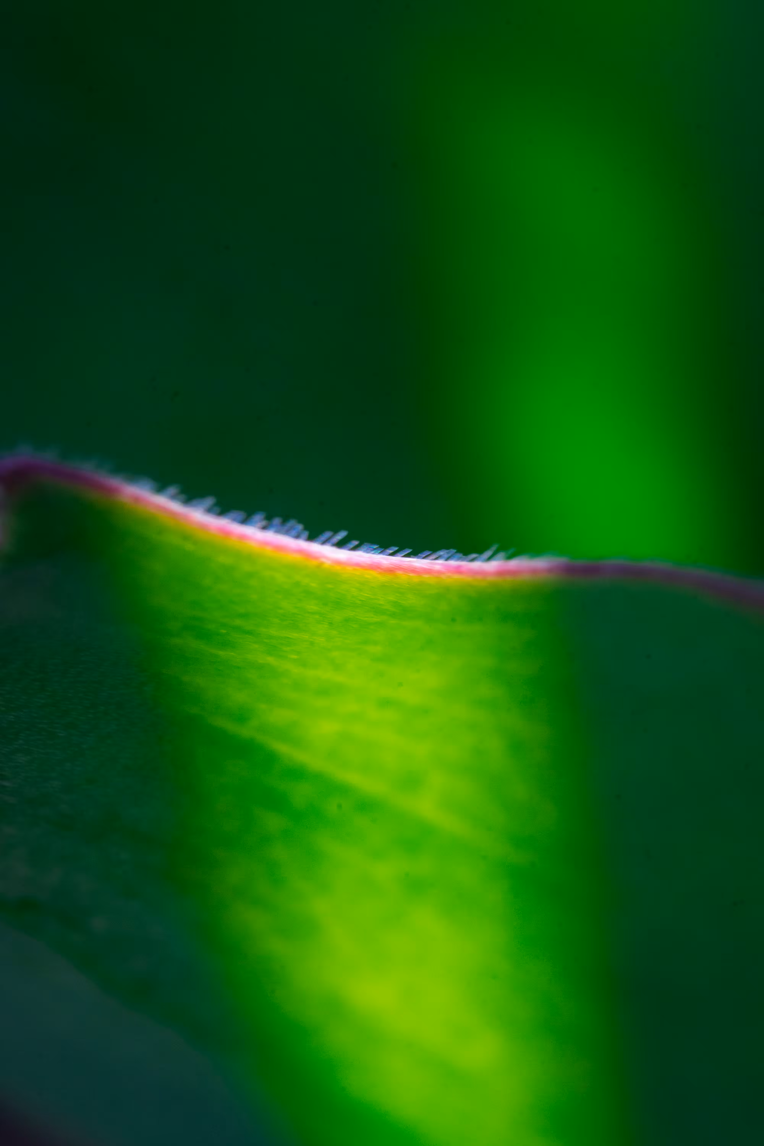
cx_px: 382
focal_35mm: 90
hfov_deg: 15.2
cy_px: 573
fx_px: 2865
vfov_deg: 22.6
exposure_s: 1/50
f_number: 25
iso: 1000
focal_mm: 60
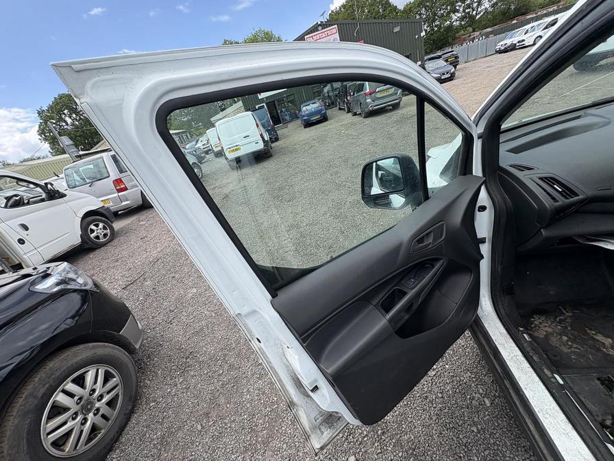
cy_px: 230
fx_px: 248
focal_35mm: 14
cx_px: 307
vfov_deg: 85.7
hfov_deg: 102.1
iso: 50
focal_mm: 2.22
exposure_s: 1/669
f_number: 2.2
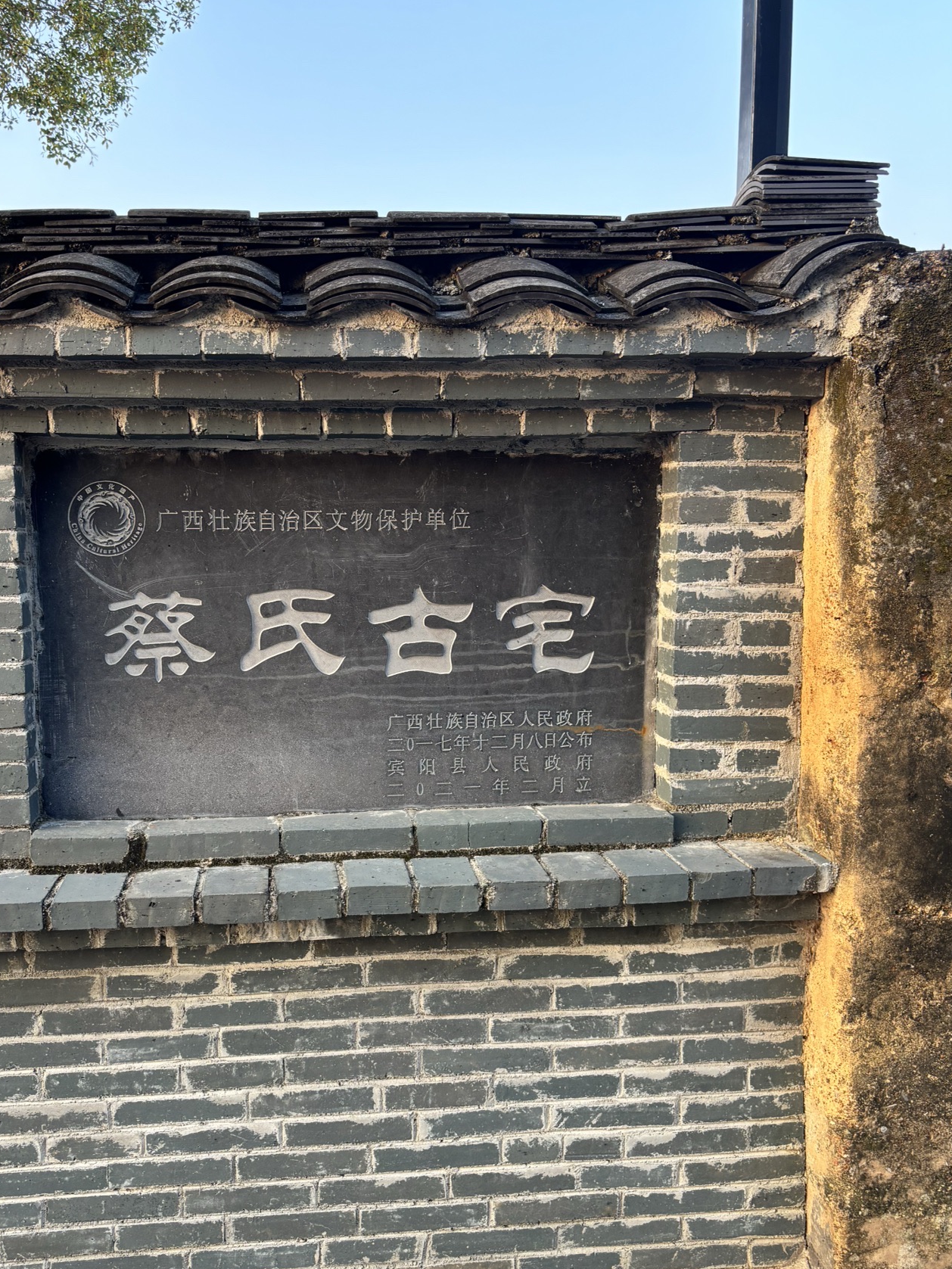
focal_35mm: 31
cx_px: 391
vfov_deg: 58.3
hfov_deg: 45.3
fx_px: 1137
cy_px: 647
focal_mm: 5.96
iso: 64
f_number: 1.6
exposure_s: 1/156
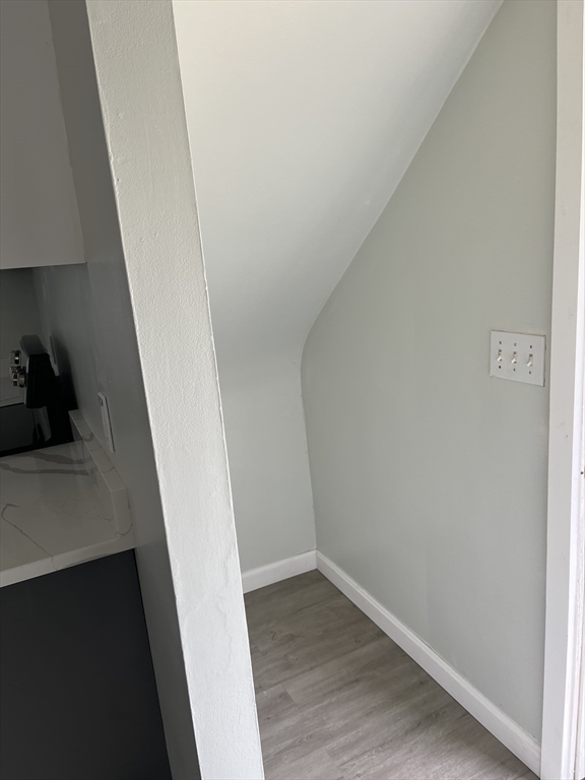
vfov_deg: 67.3
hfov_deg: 53.1
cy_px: 390
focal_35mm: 26
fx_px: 586
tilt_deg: -14.8
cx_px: 292
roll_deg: +5.1
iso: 32
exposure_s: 1/129
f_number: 1.6
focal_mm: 5.1
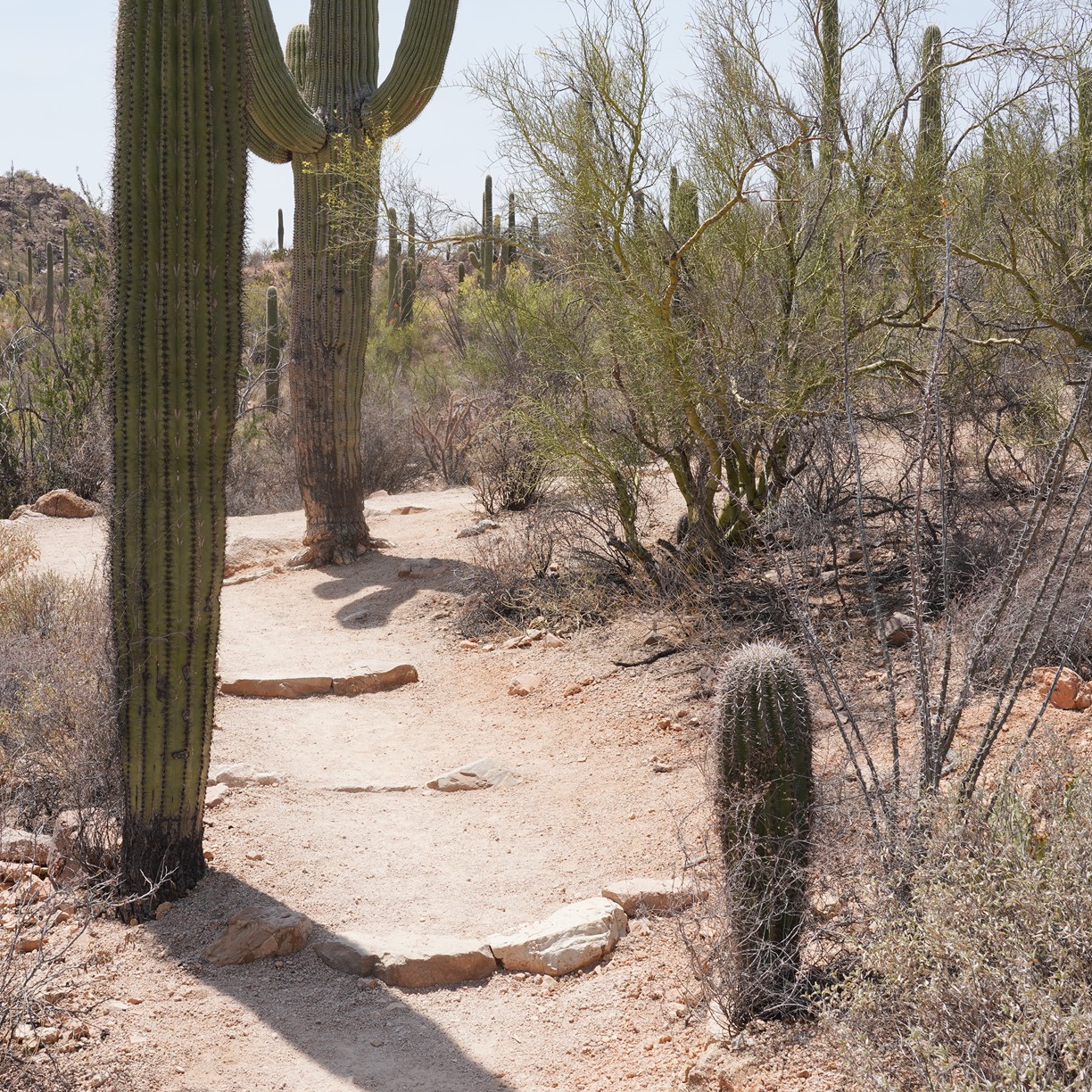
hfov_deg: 34.0
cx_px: 475
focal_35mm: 50
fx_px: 1785
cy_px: 521
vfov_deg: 34.0
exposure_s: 1/80
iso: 100
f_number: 16
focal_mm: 36
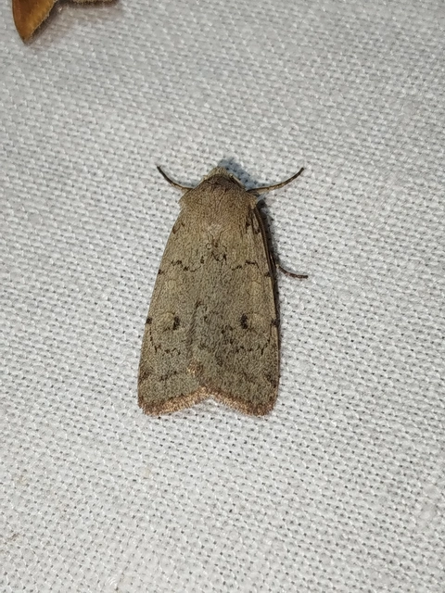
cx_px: 222
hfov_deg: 19.4
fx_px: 1303
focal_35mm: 76
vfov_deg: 25.7
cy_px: 296
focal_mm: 5.31
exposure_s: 1/50
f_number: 1.7
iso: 50
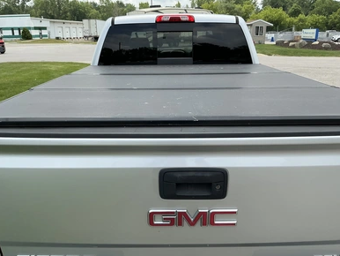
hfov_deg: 61.6
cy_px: 125
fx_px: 285
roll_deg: -1.2
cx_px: 167
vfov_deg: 48.3
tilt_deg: -14.8
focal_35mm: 29
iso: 25
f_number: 1.8
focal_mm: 3
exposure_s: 1/1055
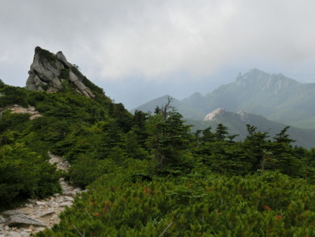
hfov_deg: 40.4
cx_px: 158
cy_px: 118
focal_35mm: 47
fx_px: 428
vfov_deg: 30.9
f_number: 10.7
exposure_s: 1/160
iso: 80
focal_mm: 8.29
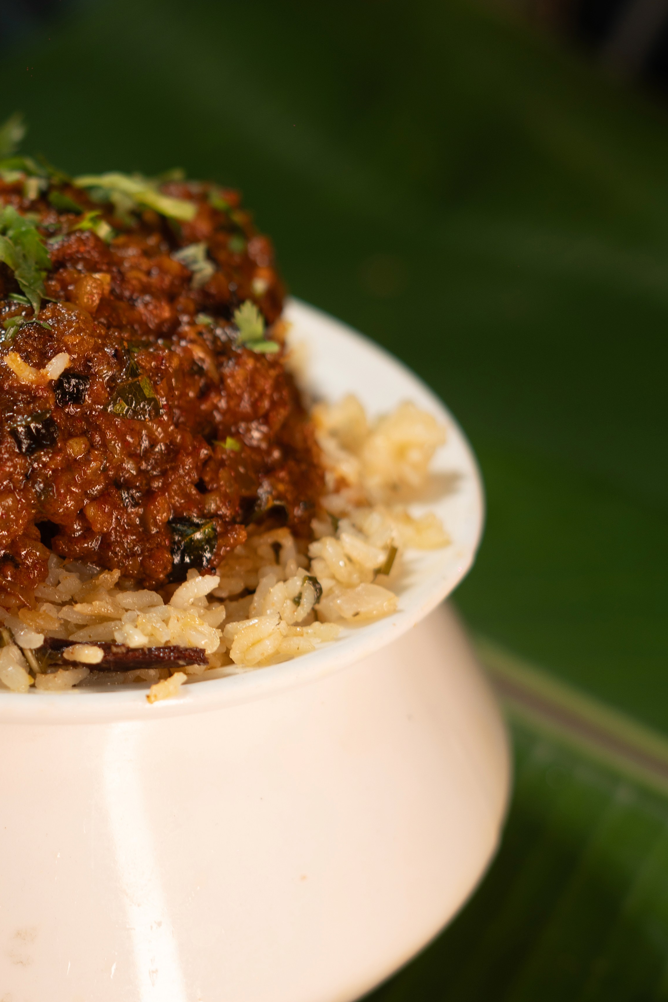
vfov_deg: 20.0
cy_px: 427
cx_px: -12
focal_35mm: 102
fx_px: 2839
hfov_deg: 13.2
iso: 125
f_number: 3.2
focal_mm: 50
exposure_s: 1/125
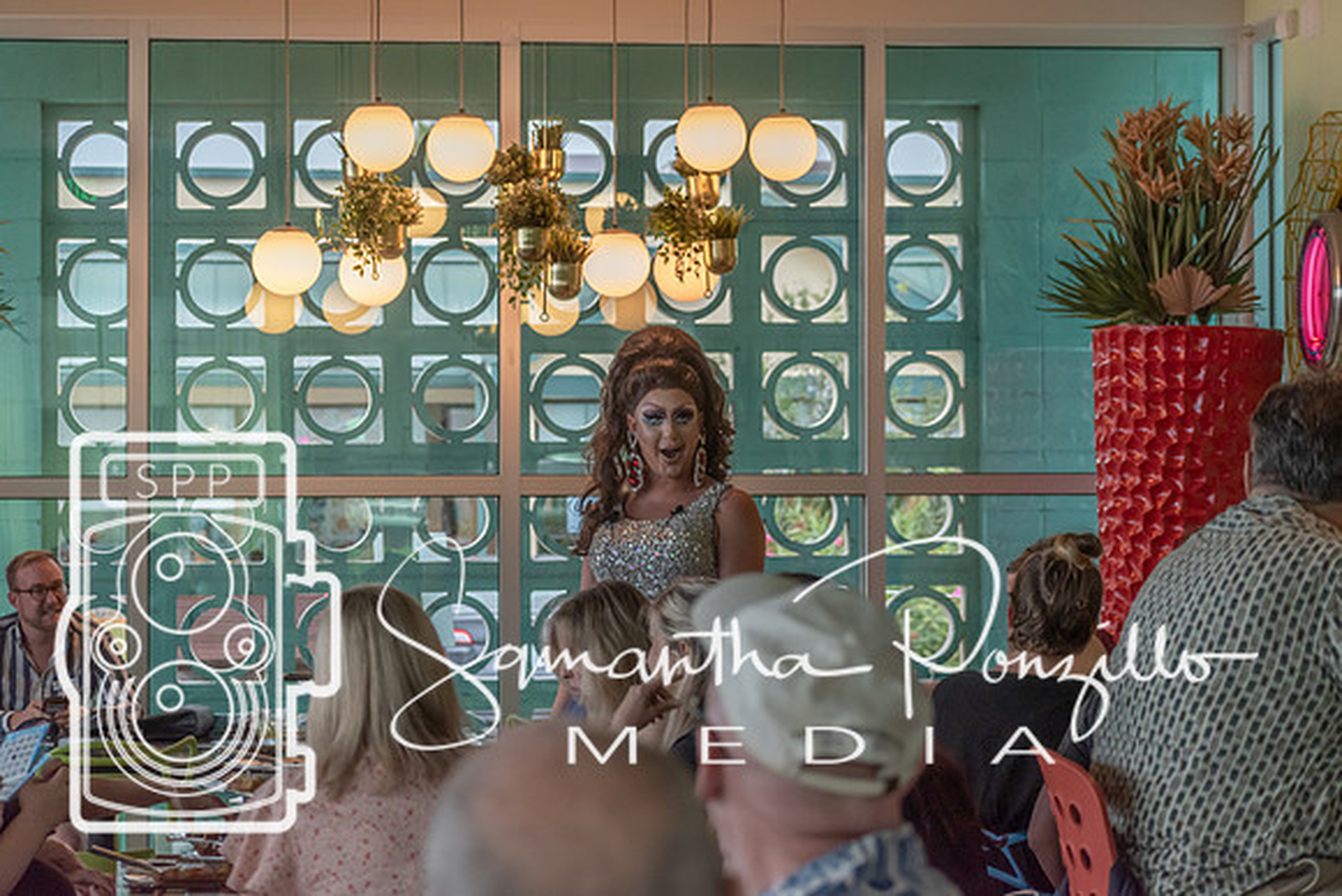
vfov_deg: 12.9
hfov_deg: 19.2
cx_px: 671
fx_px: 3968
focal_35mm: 106
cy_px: 448
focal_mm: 70
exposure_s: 1/125
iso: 800
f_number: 4.5
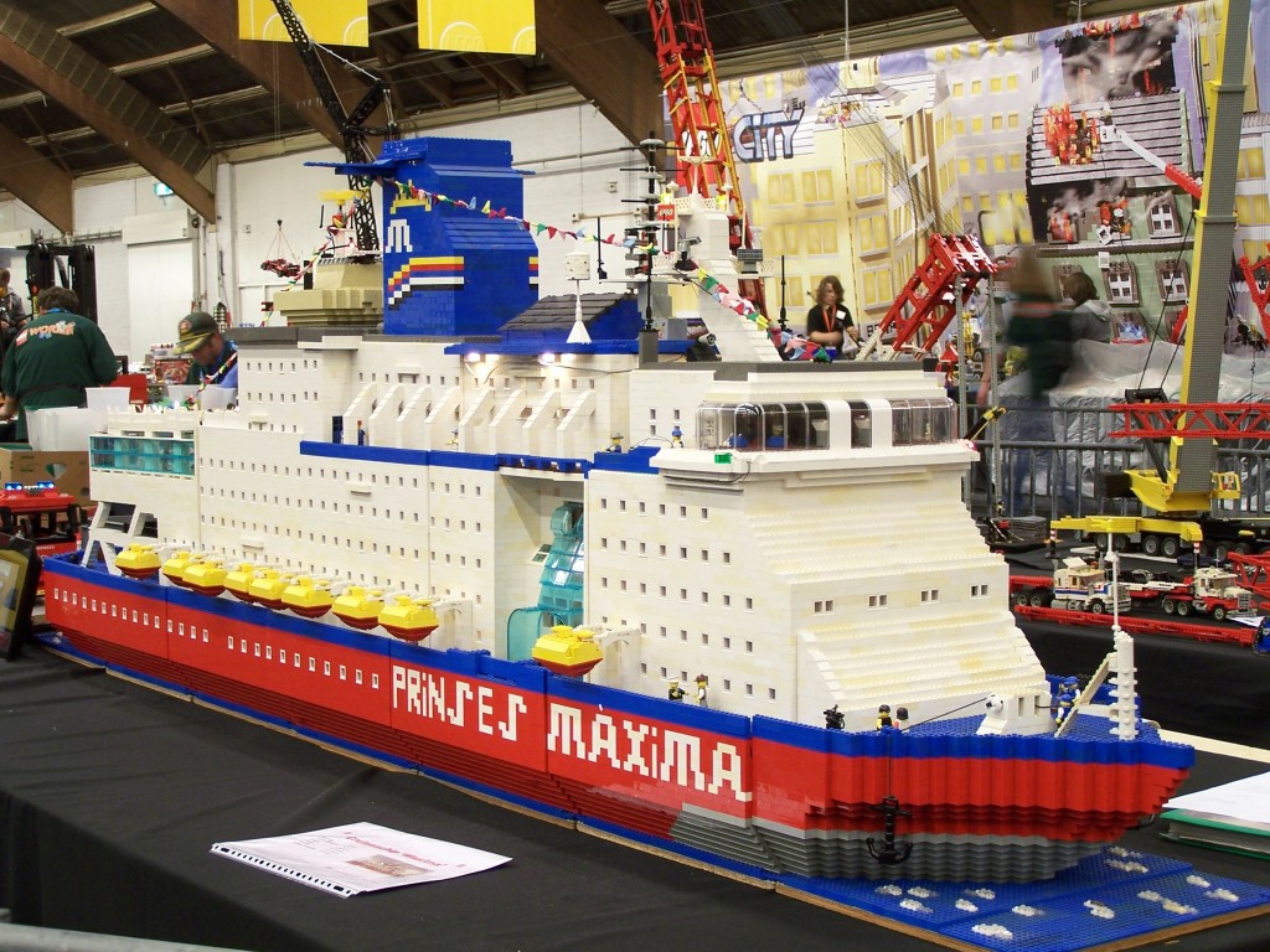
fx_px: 2165
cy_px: 476
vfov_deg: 24.8
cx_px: 635
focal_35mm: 59
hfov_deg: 32.7
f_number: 3.1
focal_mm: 9.8
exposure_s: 1/3
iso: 80
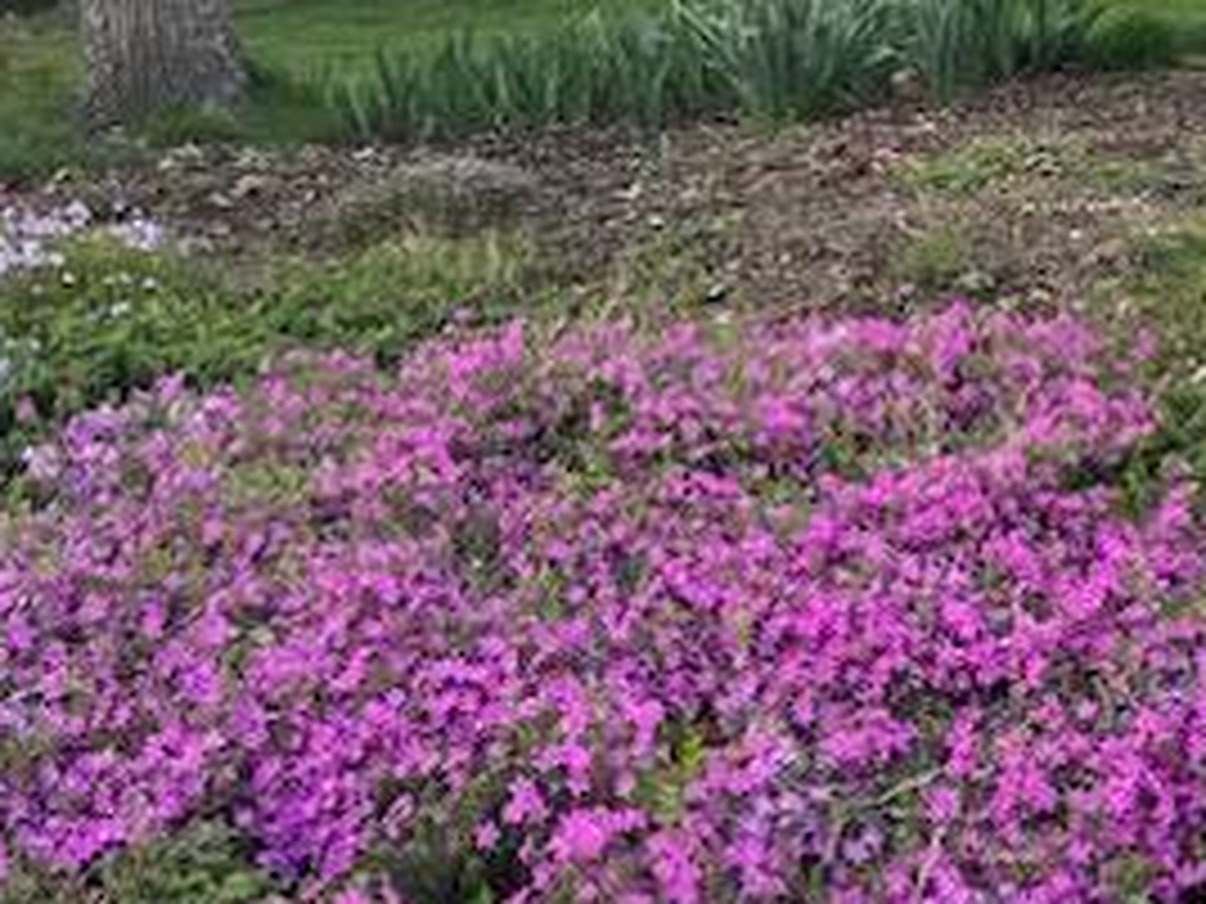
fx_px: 2160
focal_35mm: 62
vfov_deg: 23.2
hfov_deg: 30.2
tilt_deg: -9.8
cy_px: 144
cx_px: 1026
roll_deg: +3.1
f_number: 1.6
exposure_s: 1/121
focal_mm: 5.1
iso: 100
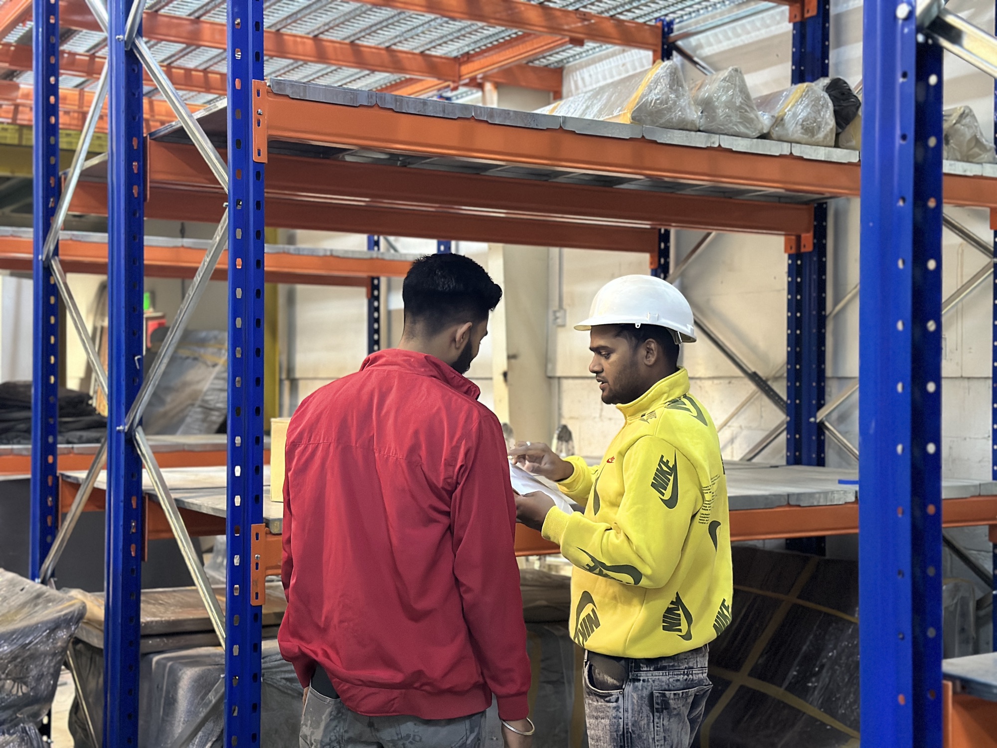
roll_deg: -0.1
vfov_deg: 30.3
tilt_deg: +0.1
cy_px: 374
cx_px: 498
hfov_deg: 39.7
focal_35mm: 48
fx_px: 1382
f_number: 1.78
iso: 640
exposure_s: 1/40
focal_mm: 6.86
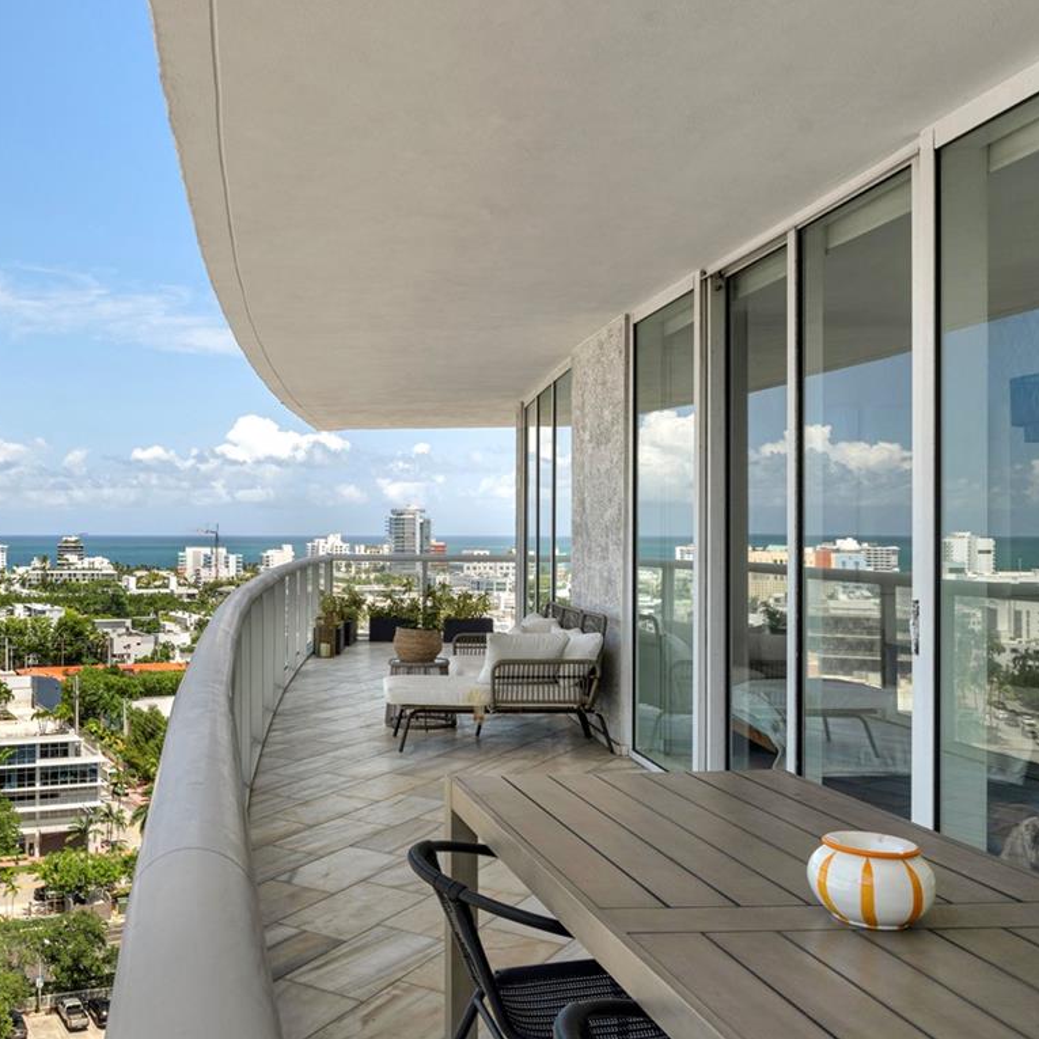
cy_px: 526
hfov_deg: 47.8
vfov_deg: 50.9
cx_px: 197
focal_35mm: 32
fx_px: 1093
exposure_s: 1/640
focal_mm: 18.1
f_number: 11
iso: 200
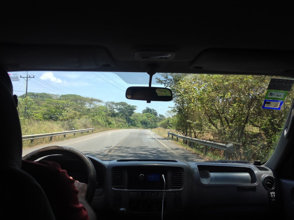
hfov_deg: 52.6
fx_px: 297
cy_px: 110
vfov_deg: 40.7
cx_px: 147
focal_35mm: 35
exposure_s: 1/620
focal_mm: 4.28
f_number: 2.4
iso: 50
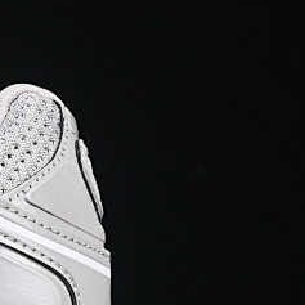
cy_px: 223
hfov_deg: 5.9
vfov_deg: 6.0
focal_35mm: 291
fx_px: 2901
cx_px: -302
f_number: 7.1
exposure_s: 1/60
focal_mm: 50
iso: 160
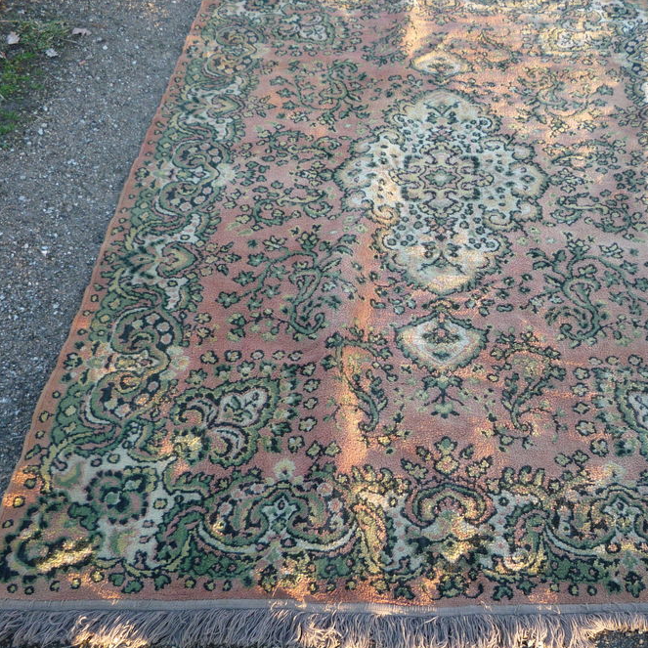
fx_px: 847
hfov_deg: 41.2
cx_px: 440
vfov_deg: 41.9
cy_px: 317
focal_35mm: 40
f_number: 3.3
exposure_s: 1/60
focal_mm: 5.2
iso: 100
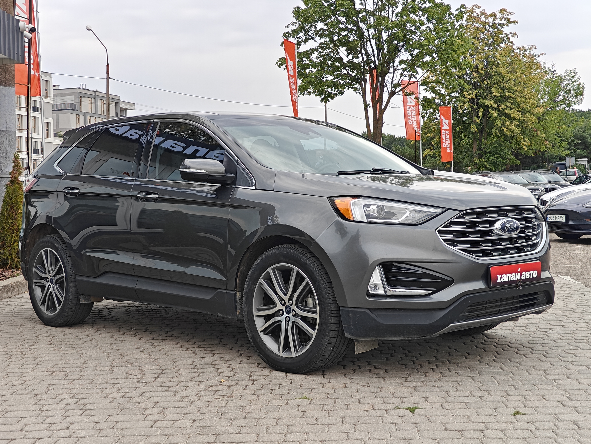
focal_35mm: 47
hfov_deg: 40.4
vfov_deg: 30.9
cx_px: 296
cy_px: 222
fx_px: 802
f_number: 2
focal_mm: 7.08
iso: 50
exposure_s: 1/549
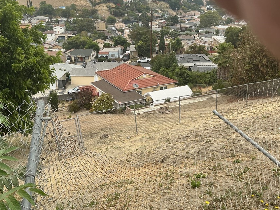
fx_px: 283
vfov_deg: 40.6
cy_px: 91
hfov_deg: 52.6
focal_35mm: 35
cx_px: 139
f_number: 1.8
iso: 25
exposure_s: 1/898
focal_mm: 3
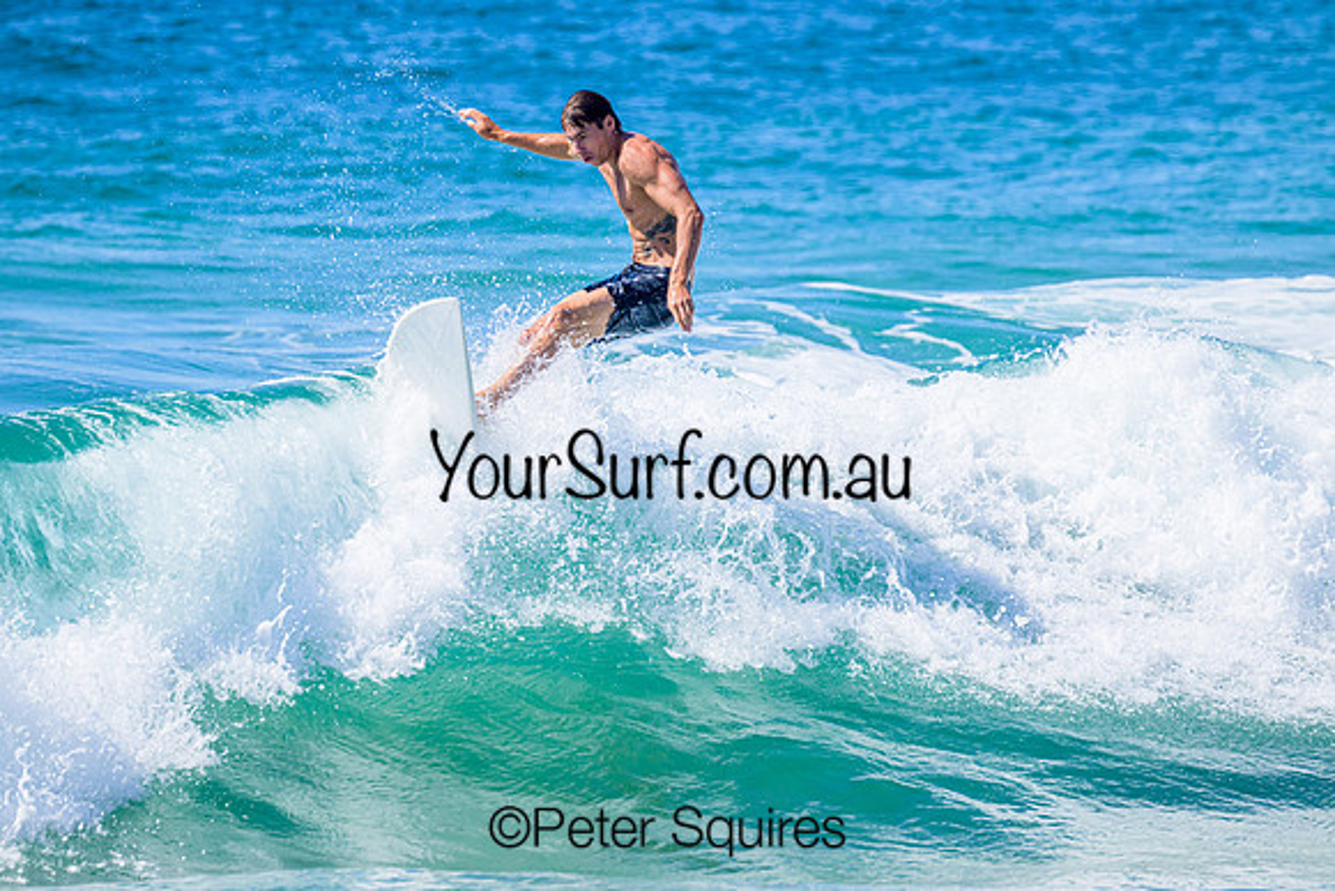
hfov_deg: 3.4
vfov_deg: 2.3
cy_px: 446
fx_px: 22254
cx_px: 668
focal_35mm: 600
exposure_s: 1/2000
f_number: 11
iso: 900
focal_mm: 600
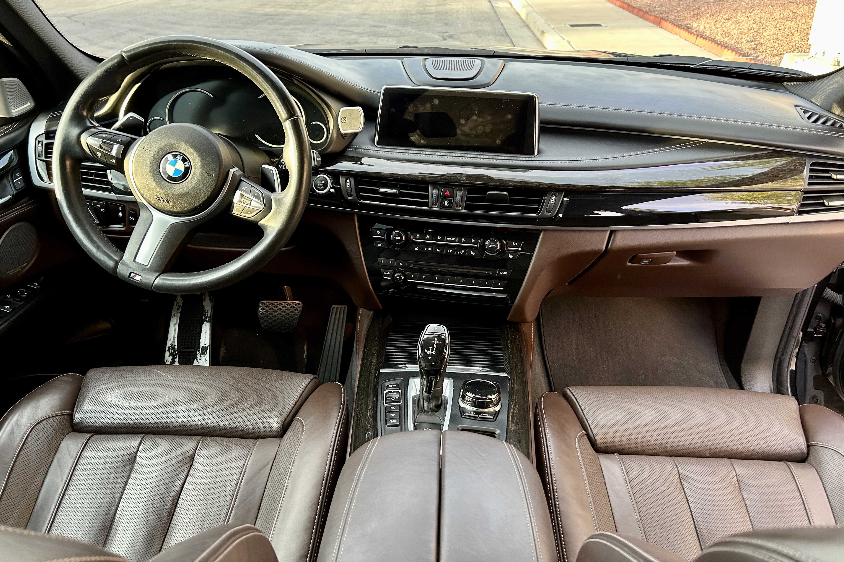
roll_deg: +0.9
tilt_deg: -25.3
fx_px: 656
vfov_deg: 46.2
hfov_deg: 65.5
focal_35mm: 28
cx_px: 429
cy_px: 236
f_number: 1.5
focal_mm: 5.7
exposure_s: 1/98
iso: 125
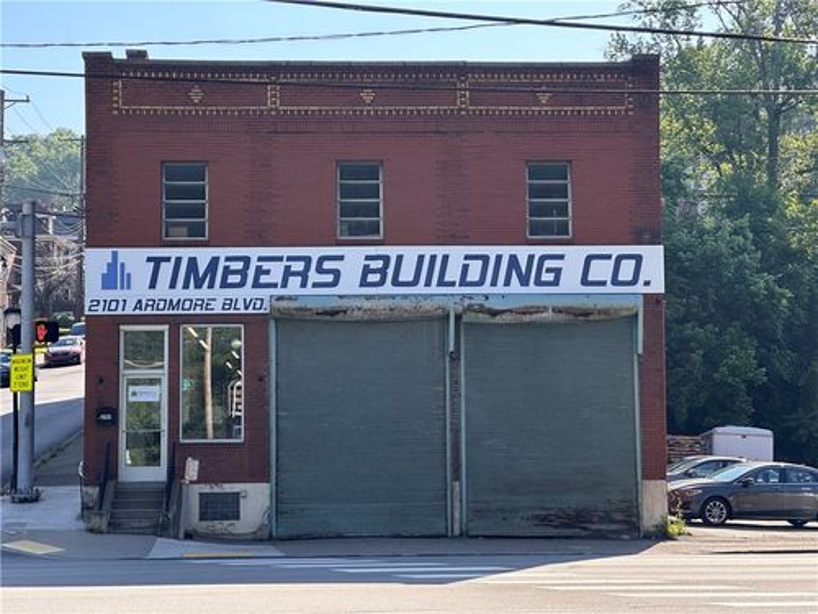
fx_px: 1820
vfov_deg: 19.1
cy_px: 307
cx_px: 409
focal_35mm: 77
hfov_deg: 25.3
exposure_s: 1/477
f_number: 2.8
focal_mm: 9
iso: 32
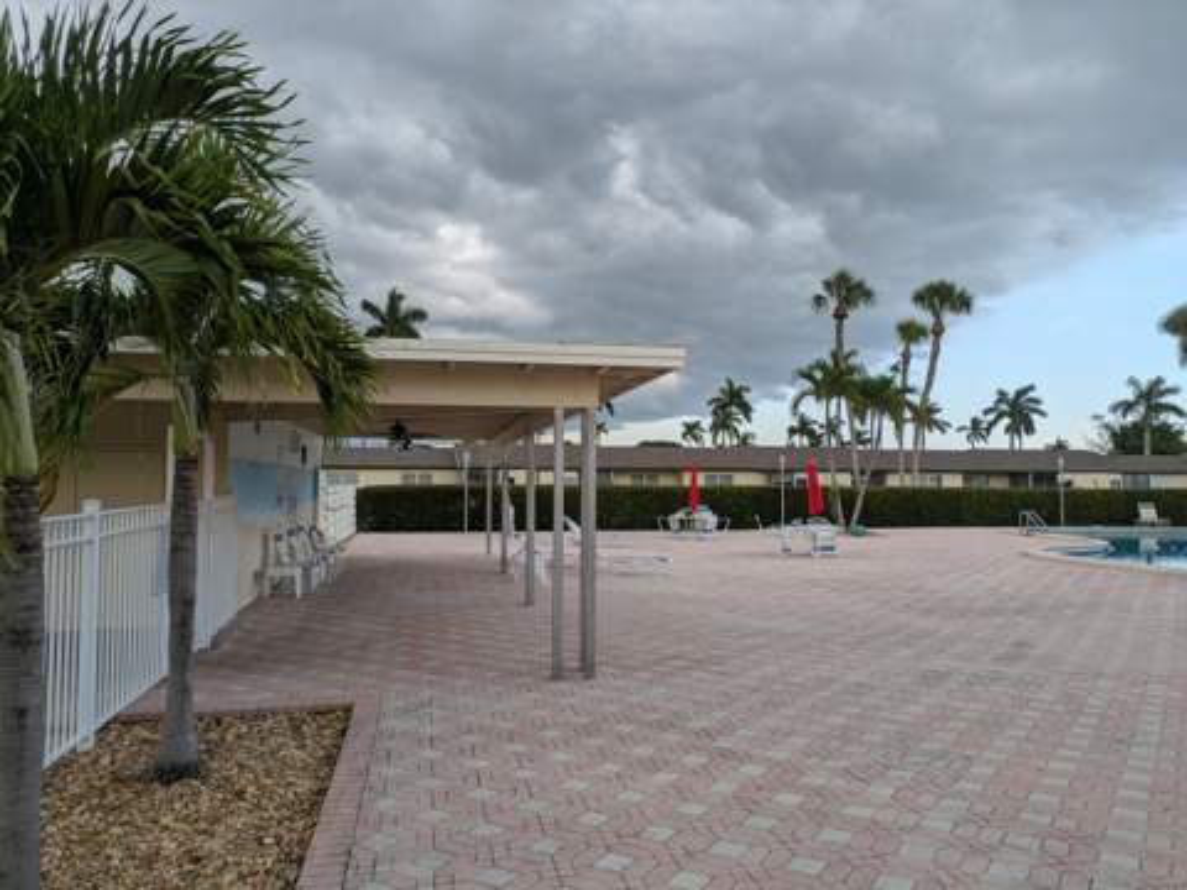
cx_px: 594
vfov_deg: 54.9
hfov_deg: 69.4
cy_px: 445
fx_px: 857
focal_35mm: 25
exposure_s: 1/608
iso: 46
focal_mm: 5.43
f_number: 1.89
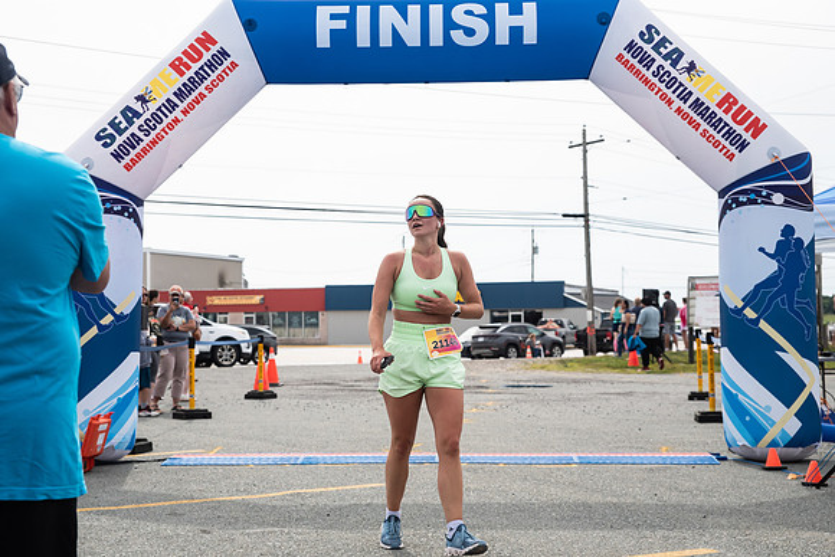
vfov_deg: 24.4
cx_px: 401
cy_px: 278
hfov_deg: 35.9
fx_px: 1289
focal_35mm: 56
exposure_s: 1/3200
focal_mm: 52
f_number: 4
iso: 800
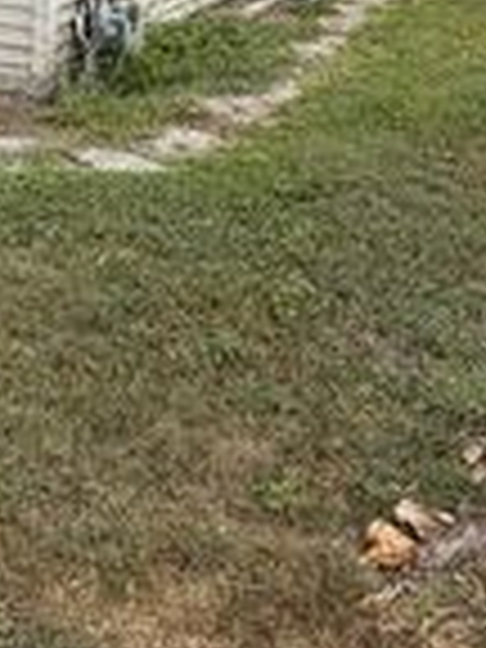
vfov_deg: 26.5
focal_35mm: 65
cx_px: 32
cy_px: -133
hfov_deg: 22.0
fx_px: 1217
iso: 20
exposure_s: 1/789
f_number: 2.2
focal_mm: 2.22
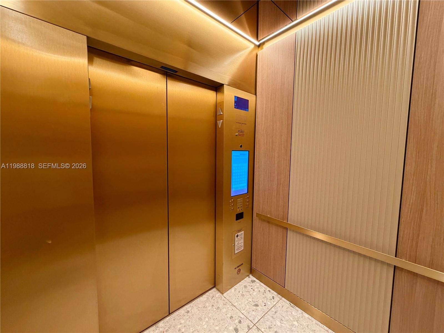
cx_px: 222
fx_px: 180
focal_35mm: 14
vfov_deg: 85.7
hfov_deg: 102.1
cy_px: 166
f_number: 2.2
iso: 320
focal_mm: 2.22
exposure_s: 1/120
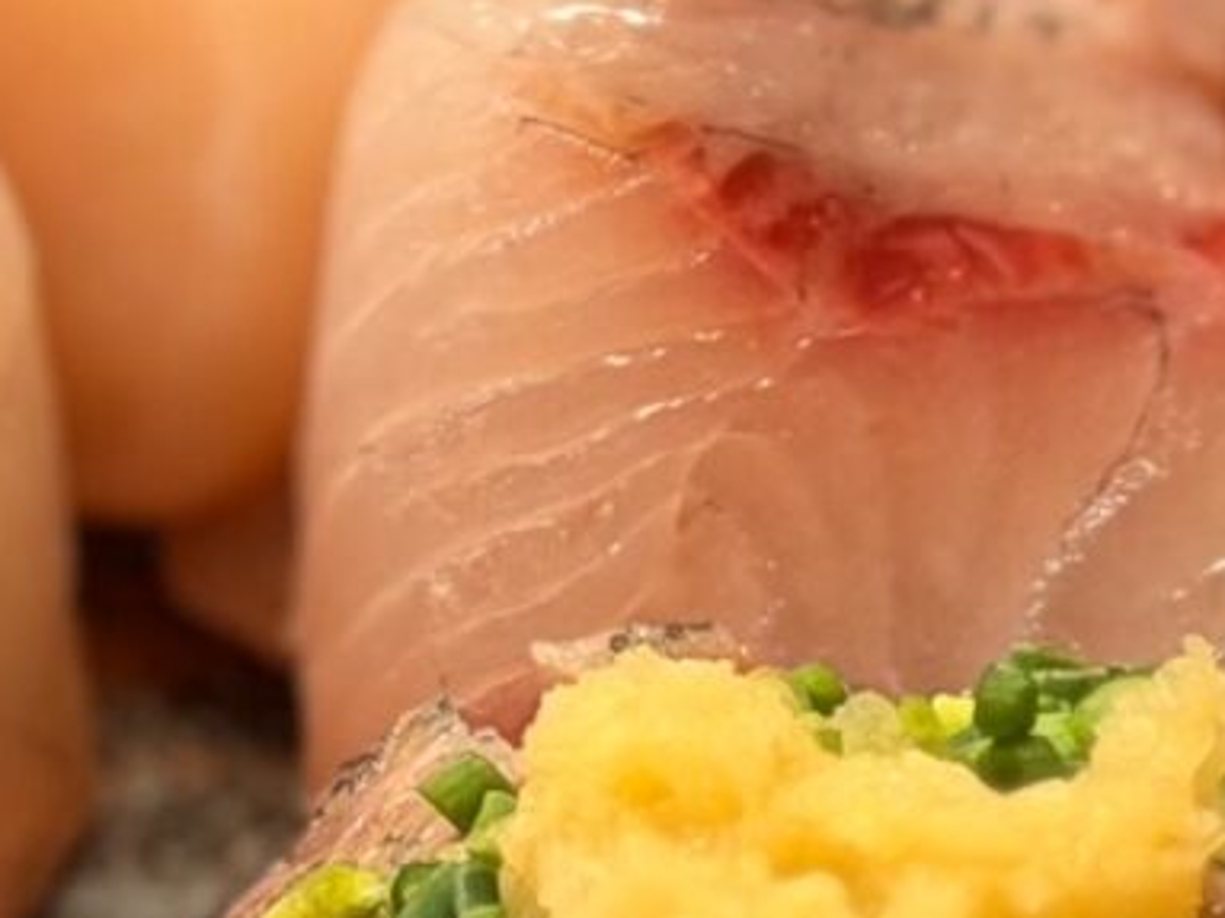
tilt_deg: -39.7
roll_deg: -0.4
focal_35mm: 321
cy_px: 249
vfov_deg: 4.6
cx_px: -26
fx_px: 11356
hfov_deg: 6.2
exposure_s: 1/50
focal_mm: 6.76
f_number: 1.78
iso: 200
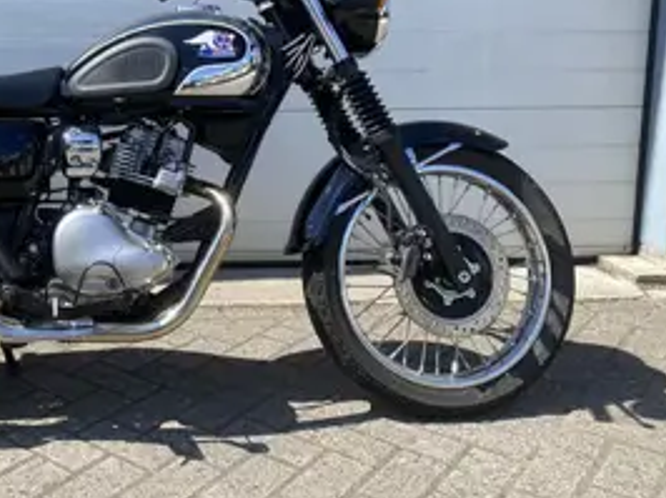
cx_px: 93
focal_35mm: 47
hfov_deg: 38.3
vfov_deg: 30.3
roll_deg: +0.1
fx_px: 903
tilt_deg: -8.1
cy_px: 125
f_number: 1.8
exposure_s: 1/1464
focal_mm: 4.25
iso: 32
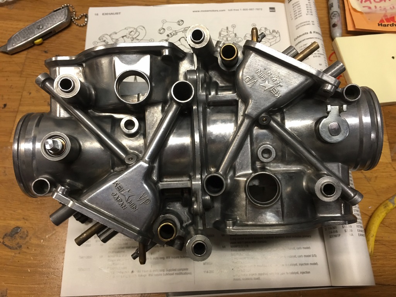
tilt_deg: -65.7
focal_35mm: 29
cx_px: 198
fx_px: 332
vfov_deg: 48.2
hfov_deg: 61.7
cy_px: 148
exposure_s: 1/15
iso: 50
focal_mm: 4.15
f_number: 2.2
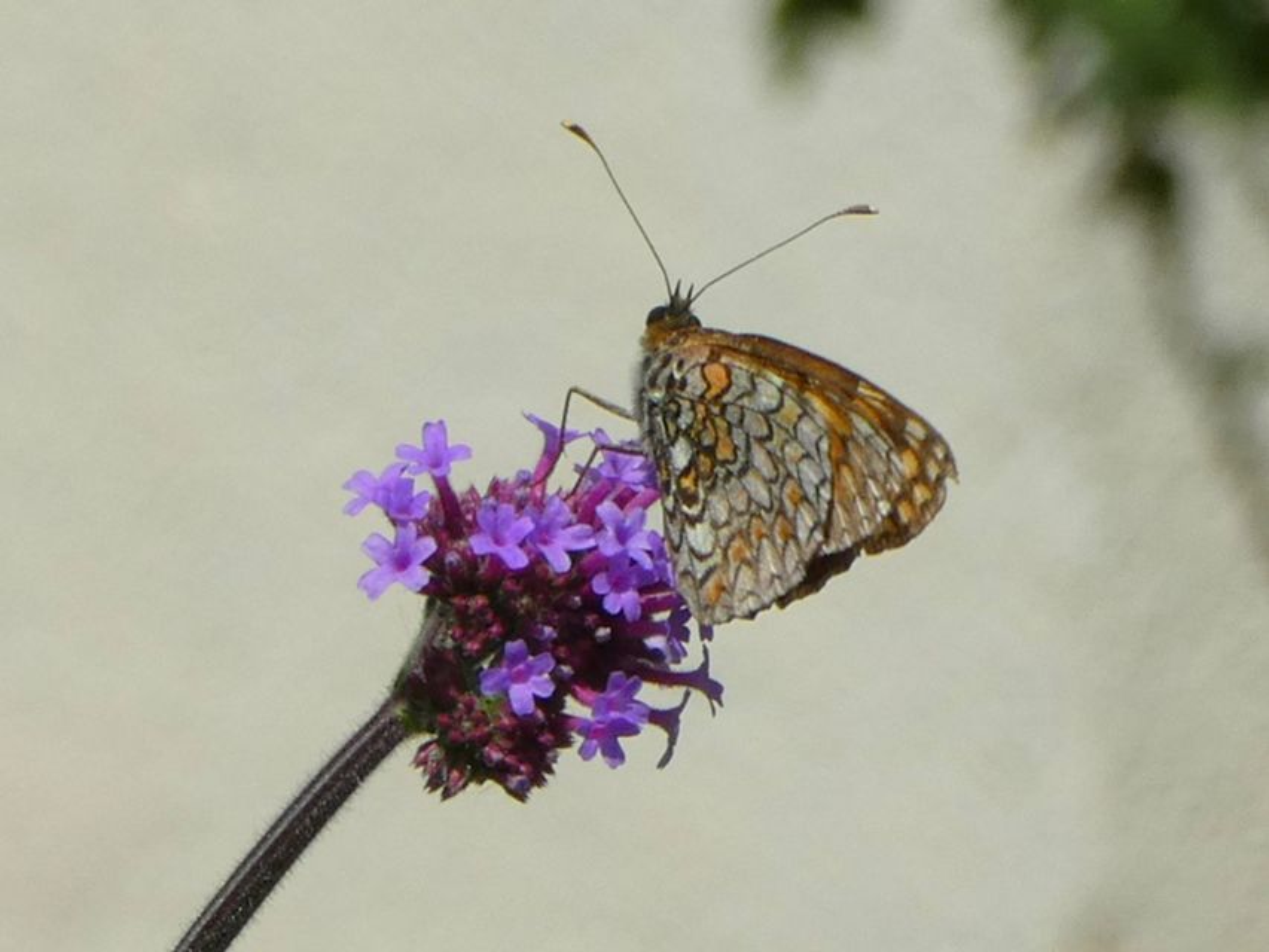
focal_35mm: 150
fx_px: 5500
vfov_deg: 9.9
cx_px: 634
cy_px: 476
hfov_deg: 13.2
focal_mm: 26.9
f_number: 5.4
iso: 80
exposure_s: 1/320
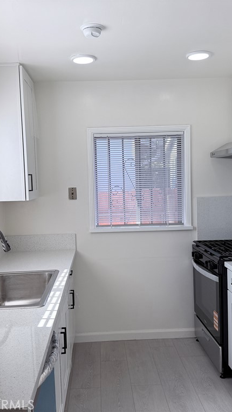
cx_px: 110
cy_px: 206
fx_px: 383
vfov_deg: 56.6
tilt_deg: -3.8
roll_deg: +1.1
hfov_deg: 33.7
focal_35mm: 35
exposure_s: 1/443
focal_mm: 6.76
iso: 100
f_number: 1.78
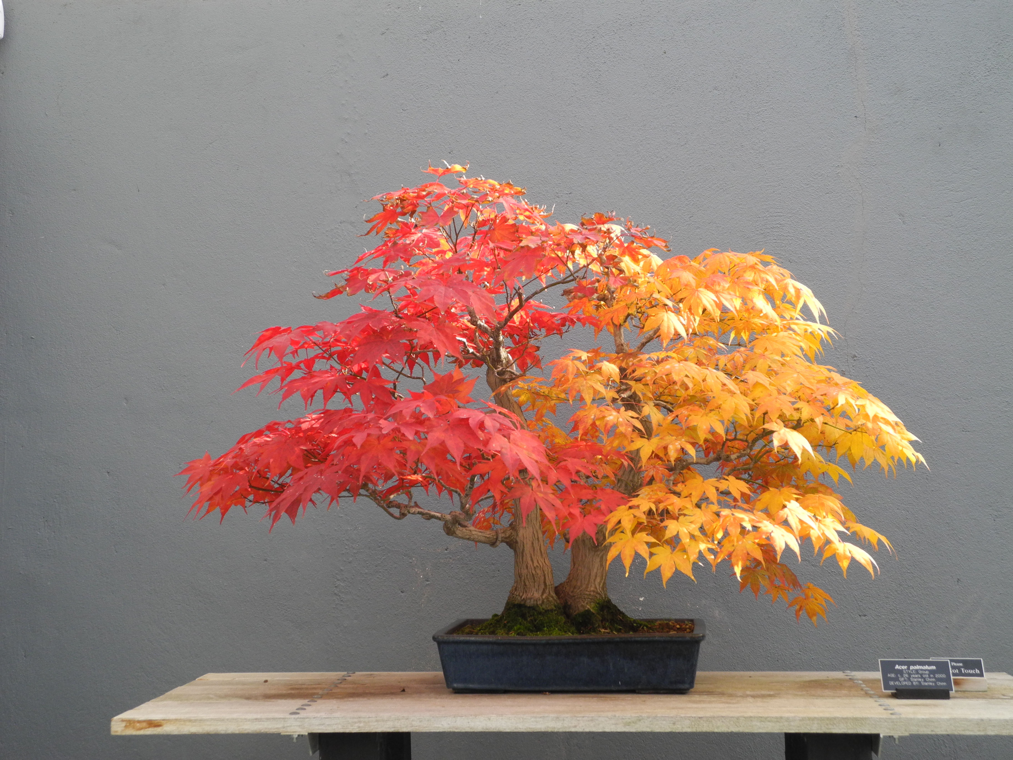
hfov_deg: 34.9
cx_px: 506
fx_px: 1610
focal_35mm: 55
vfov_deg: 26.6
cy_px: 380
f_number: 4
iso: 200
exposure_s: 1/105
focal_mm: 11.8
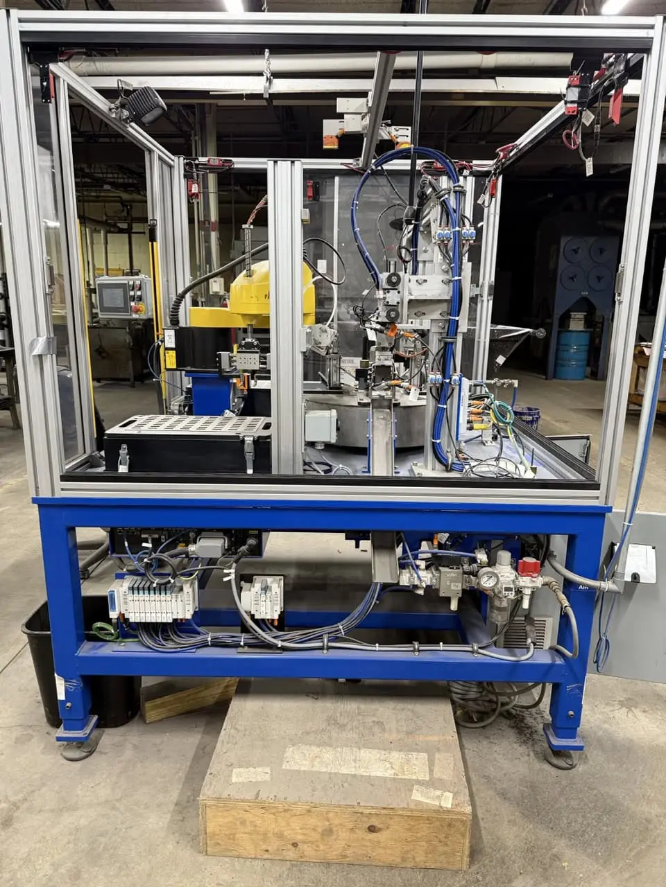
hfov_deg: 56.8
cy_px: 444
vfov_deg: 71.6
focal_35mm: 24
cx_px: 333
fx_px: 616
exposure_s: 1/60
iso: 250
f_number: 1.8
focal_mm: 6.8
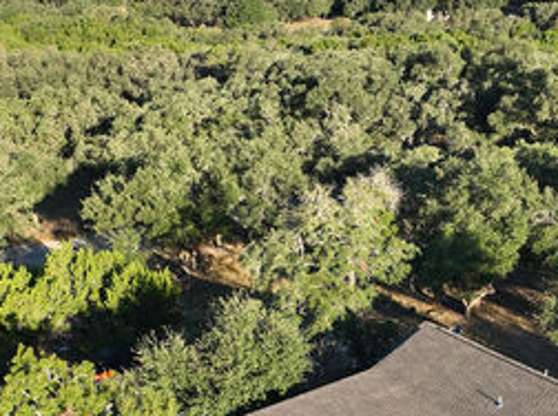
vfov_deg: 22.3
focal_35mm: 61
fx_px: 981
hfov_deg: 31.7
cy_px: 483
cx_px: 308
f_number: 2.8
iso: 170
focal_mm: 12.29
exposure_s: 1/1000
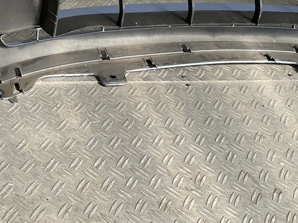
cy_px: 19
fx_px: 551
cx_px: 32
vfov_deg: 22.3
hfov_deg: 29.1
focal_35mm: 64
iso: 16
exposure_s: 1/465
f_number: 1.8
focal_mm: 3
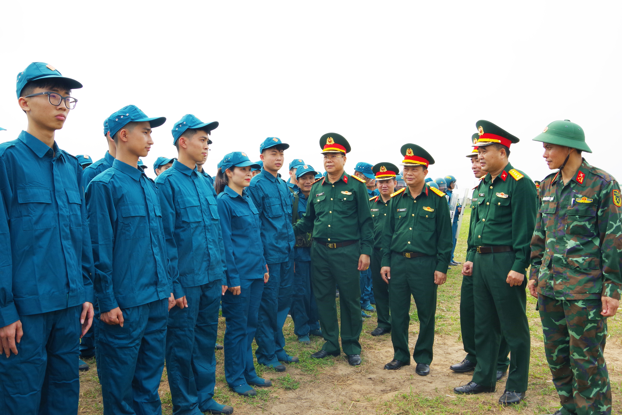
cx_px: 311
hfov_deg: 67.4
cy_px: 208
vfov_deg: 47.9
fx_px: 466
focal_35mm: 27
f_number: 11
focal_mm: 18
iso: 200
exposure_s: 1/125
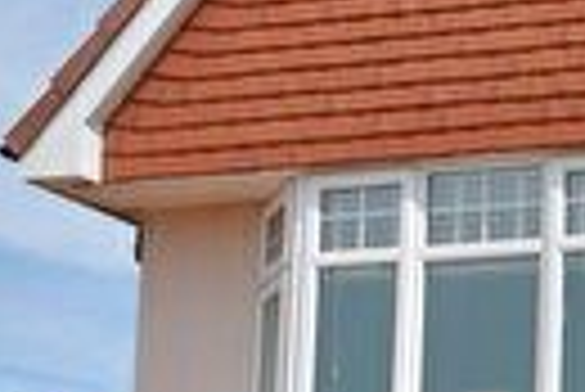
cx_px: 1134
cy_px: 507
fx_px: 2359
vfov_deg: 9.3
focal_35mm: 145
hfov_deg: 12.6
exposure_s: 1/320
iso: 100
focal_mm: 18
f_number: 9
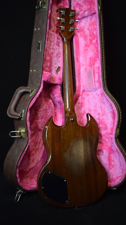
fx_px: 190
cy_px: 112
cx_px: 67
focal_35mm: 32
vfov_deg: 61.0
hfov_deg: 36.7
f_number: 3.8
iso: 1600
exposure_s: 1/60
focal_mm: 20
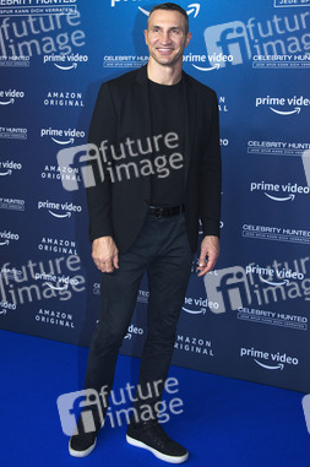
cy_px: 223
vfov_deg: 46.4
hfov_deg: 31.8
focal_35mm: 42
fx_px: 544
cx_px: 156
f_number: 5.6
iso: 1600
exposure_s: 1/200
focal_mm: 40
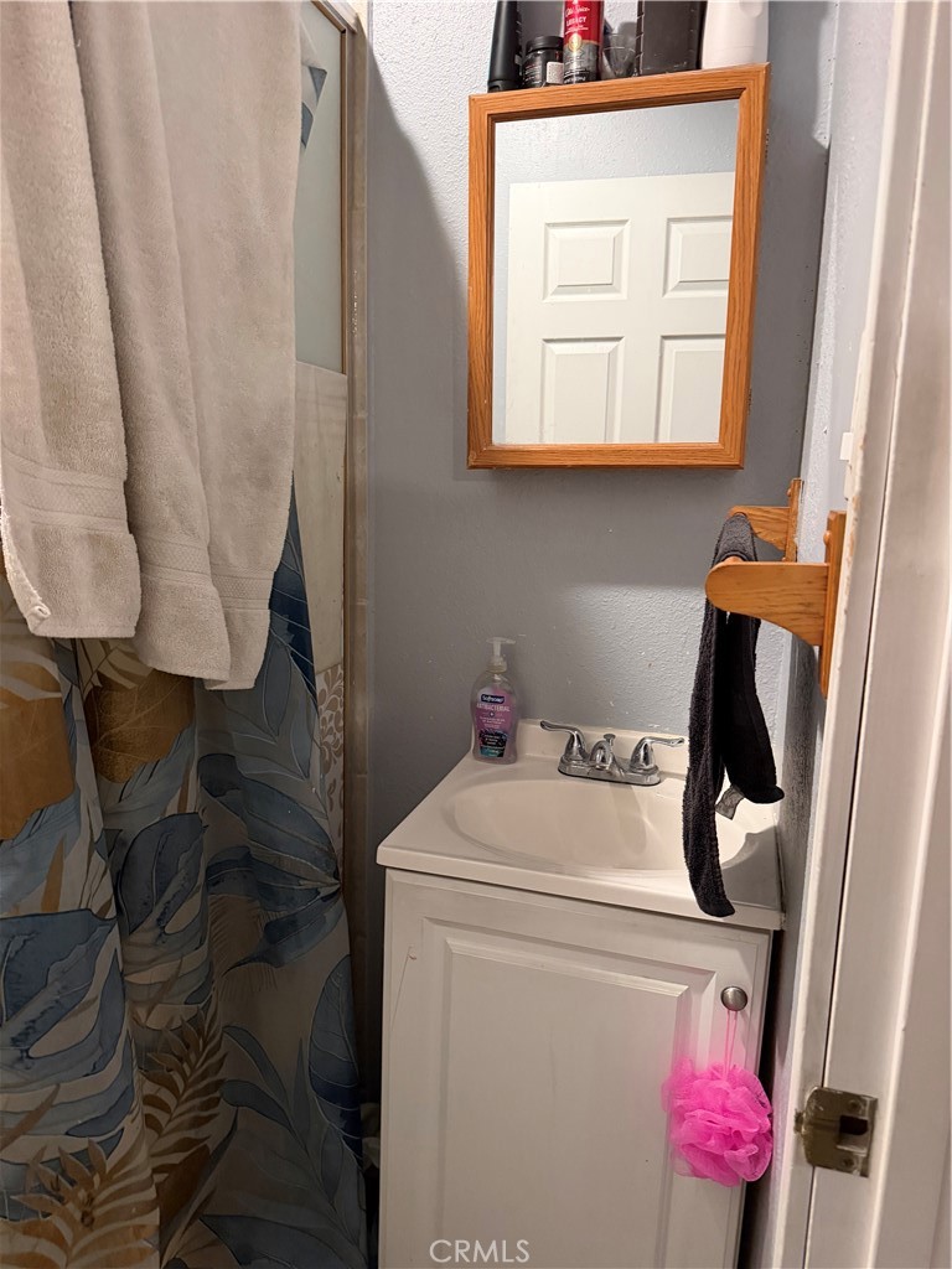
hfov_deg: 56.8
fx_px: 880
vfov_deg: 71.6
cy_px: 634
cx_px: 476
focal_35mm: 24
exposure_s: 1/60
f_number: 1.78
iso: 800
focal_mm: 6.76
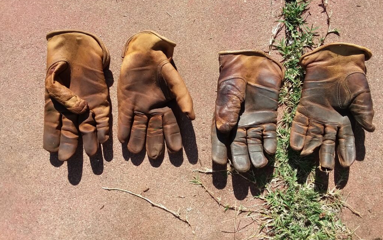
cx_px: 192
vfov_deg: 40.6
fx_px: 324
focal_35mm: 31
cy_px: 110
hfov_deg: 61.2
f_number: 1.9
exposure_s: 1/999
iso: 40
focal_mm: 2.47
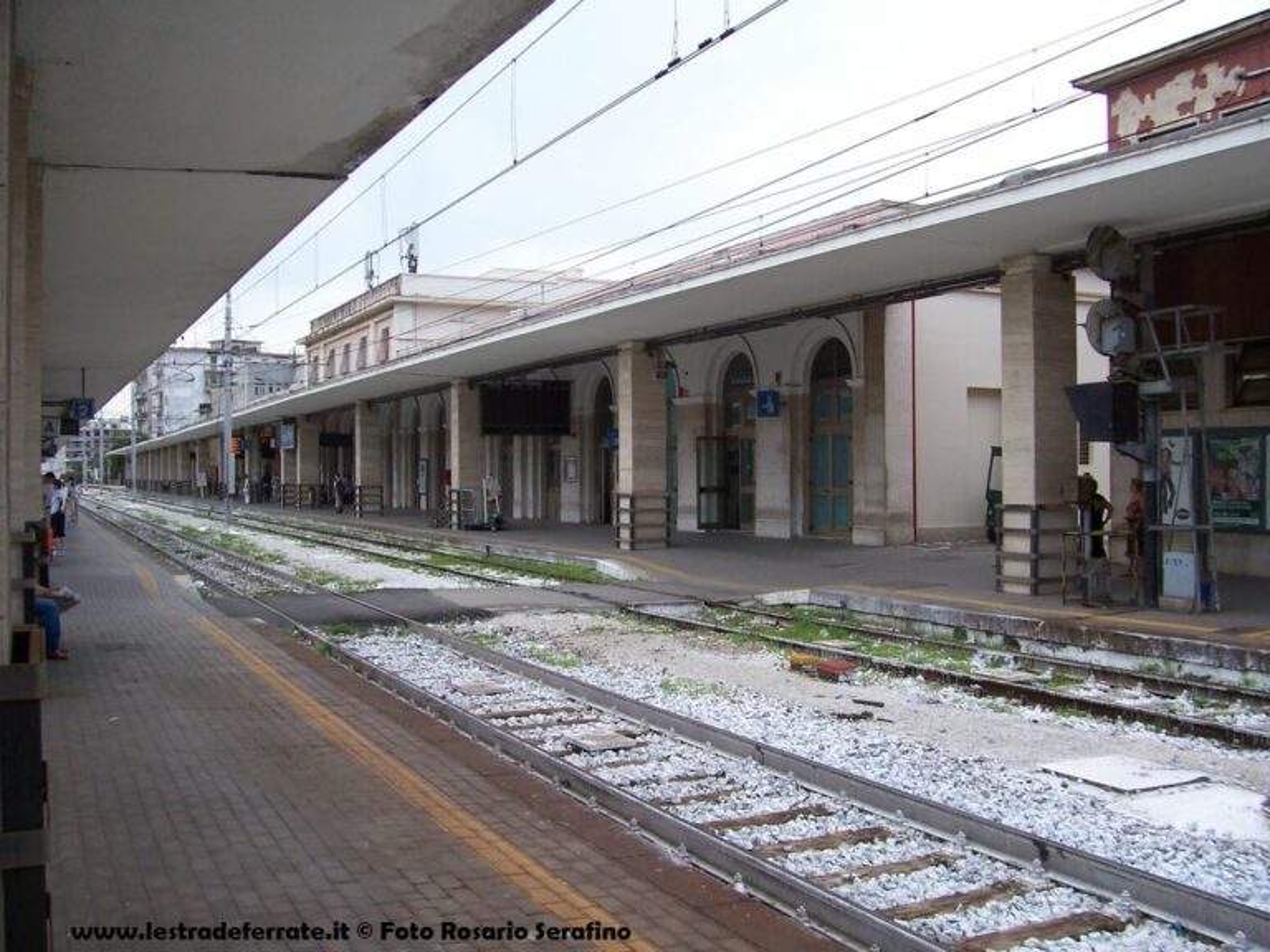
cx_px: 635
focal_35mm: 34
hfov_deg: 54.0
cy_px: 476
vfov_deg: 41.8
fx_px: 1247
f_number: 2.7
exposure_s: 1/350
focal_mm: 5.6
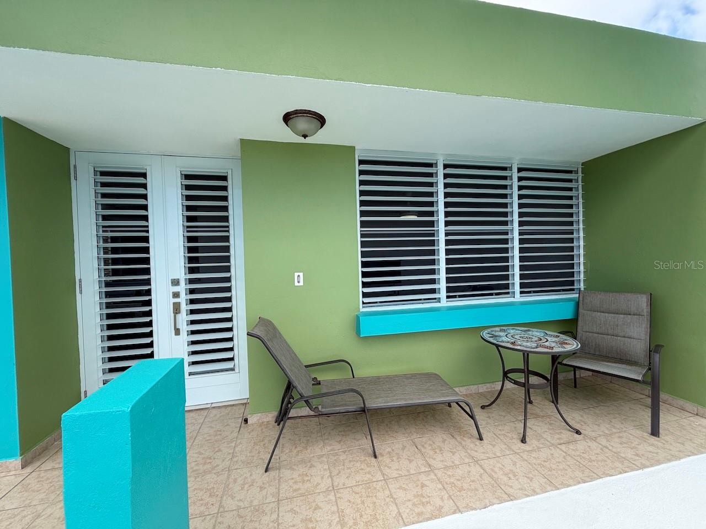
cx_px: 353
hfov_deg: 102.1
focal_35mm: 14
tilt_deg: -1.2
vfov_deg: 85.7
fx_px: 286
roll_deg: +2.1
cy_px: 264
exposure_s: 1/770
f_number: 2.2
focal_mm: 2.22
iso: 40
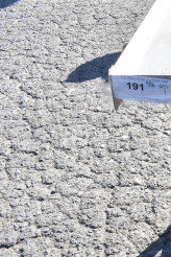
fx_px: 477
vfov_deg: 30.0
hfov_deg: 16.7
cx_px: 313
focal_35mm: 67
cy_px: 157
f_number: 7.1
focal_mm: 18
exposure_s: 1/200
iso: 200
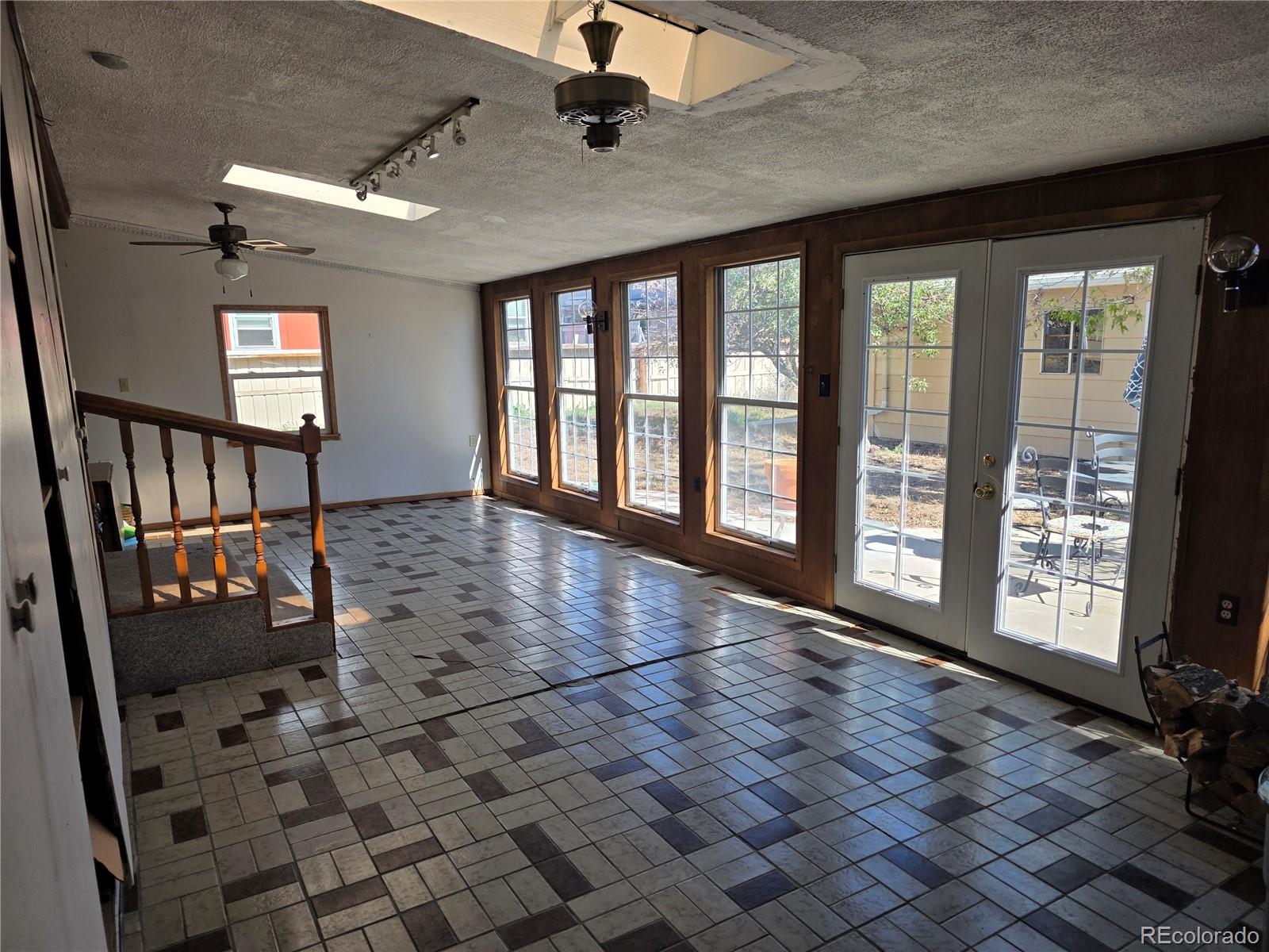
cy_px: 476
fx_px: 843
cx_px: 634
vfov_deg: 58.9
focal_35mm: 23
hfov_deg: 73.9
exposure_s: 1/1410
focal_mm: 6.3
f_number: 1.7
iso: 80
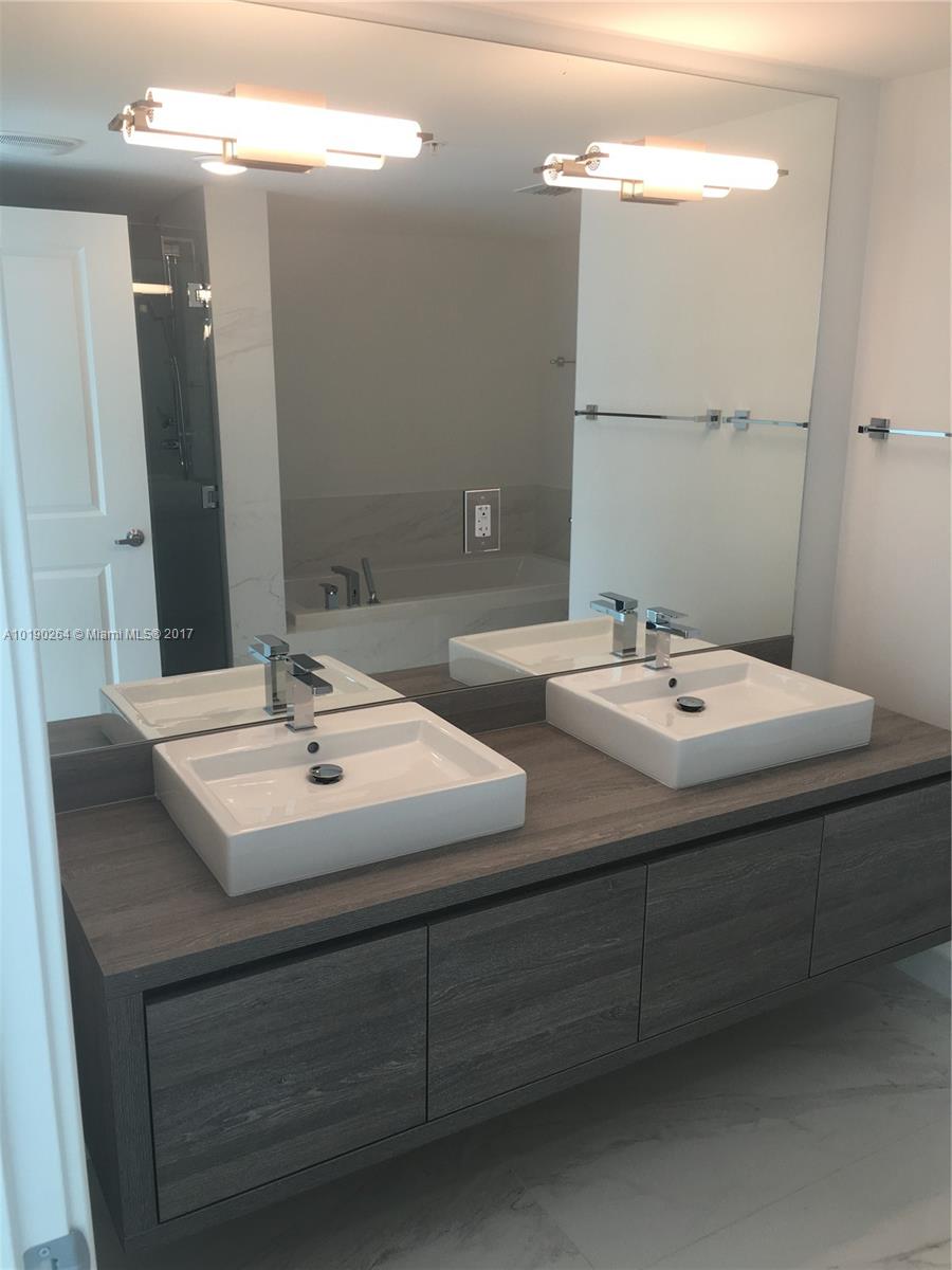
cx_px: 476
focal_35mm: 29
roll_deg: -0.4
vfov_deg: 61.7
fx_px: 1063
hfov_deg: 48.2
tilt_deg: -13.0
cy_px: 635
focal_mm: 4.15
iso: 25
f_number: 2.2
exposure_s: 1/60
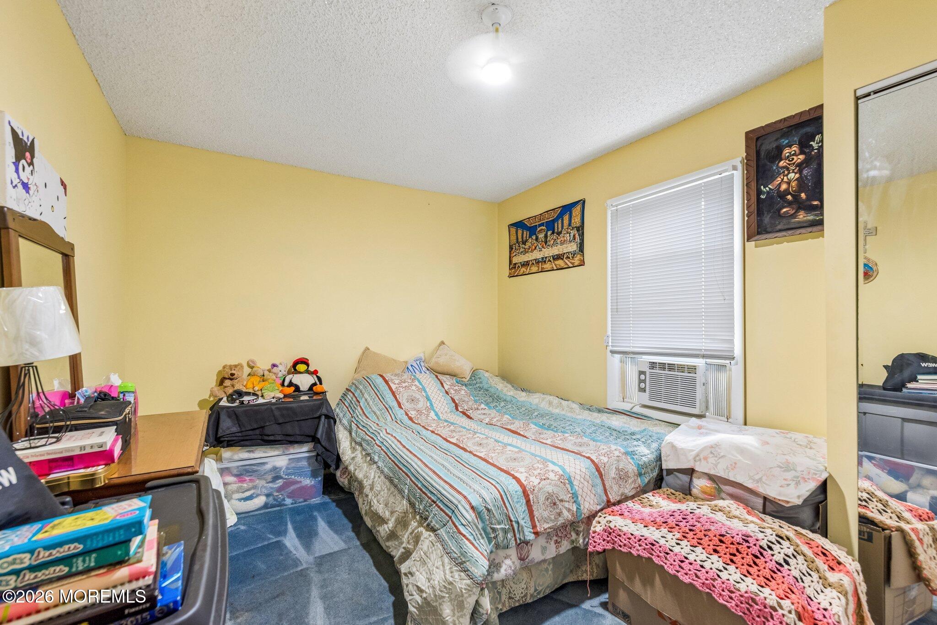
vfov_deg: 77.3
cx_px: 468
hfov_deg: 100.4
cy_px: 312
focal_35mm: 15
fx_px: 390
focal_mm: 15
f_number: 7.1
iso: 1000
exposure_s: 1/20
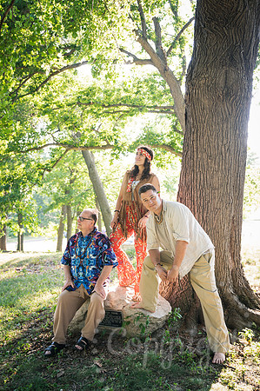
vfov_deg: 48.5
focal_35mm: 40
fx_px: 434
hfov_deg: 33.3
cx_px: 130
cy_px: 196
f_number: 3.5
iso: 800
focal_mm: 40
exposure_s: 1/250
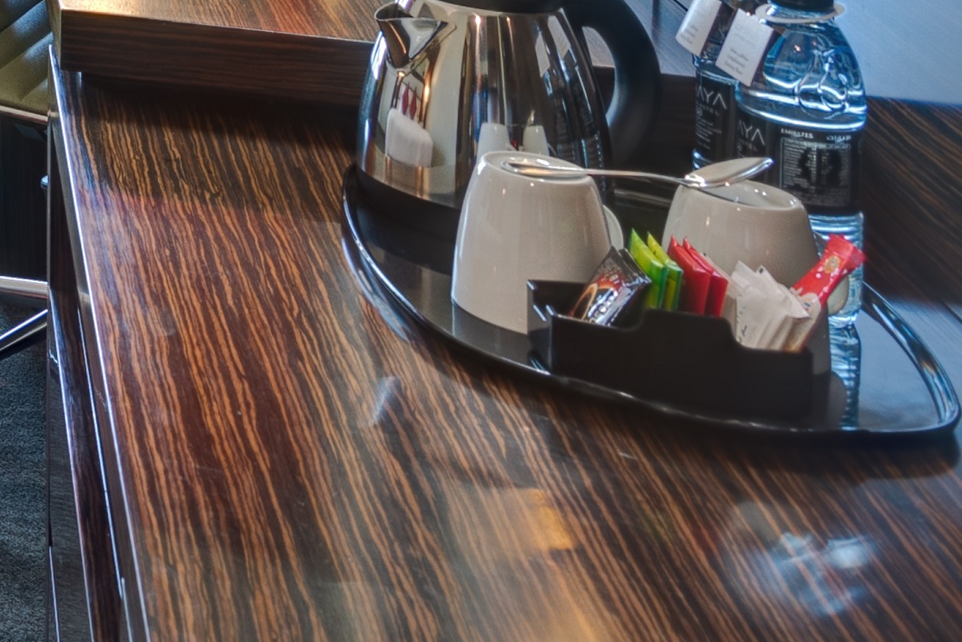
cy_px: -617
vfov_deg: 15.3
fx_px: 1951
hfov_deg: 15.4
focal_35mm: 73
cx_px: -1314
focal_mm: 14
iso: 100
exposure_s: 1/1.67
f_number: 8
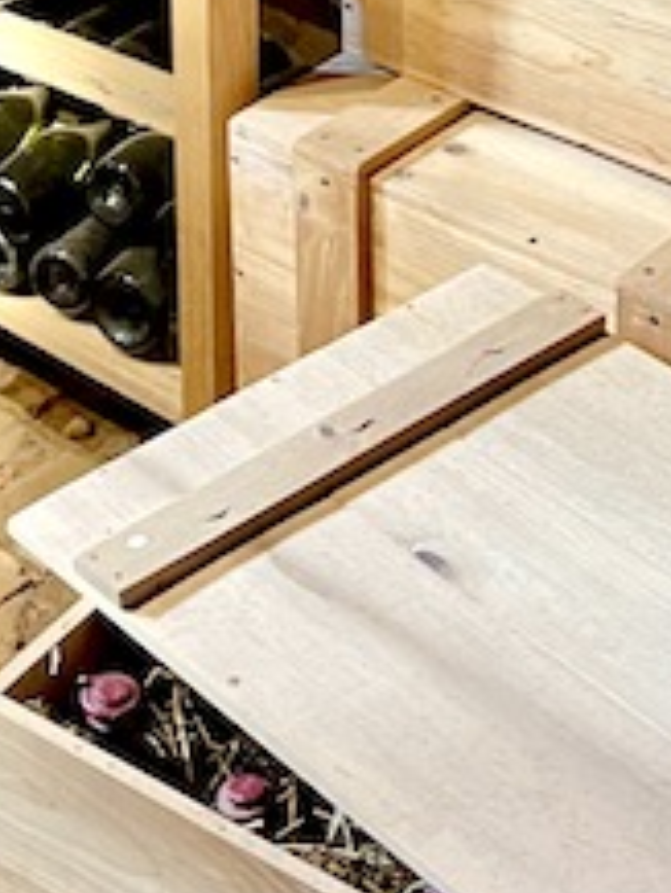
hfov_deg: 15.4
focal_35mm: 96
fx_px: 2479
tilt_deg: -23.9
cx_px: 313
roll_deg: -0.2
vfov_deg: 19.2
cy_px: -198
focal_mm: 5.1
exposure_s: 1/30
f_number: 1.6
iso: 500
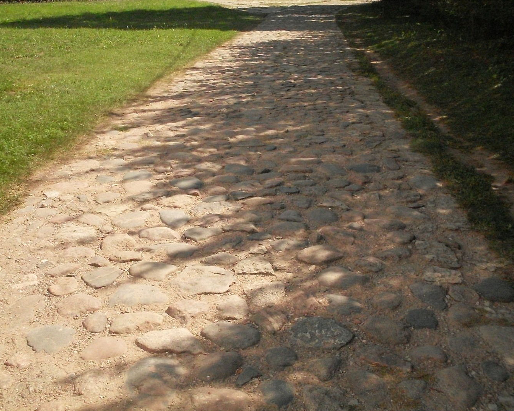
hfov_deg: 45.8
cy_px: 206
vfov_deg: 37.3
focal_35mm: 40
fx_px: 608
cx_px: 238
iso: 400
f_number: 8.4
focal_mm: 6.3
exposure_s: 1/750
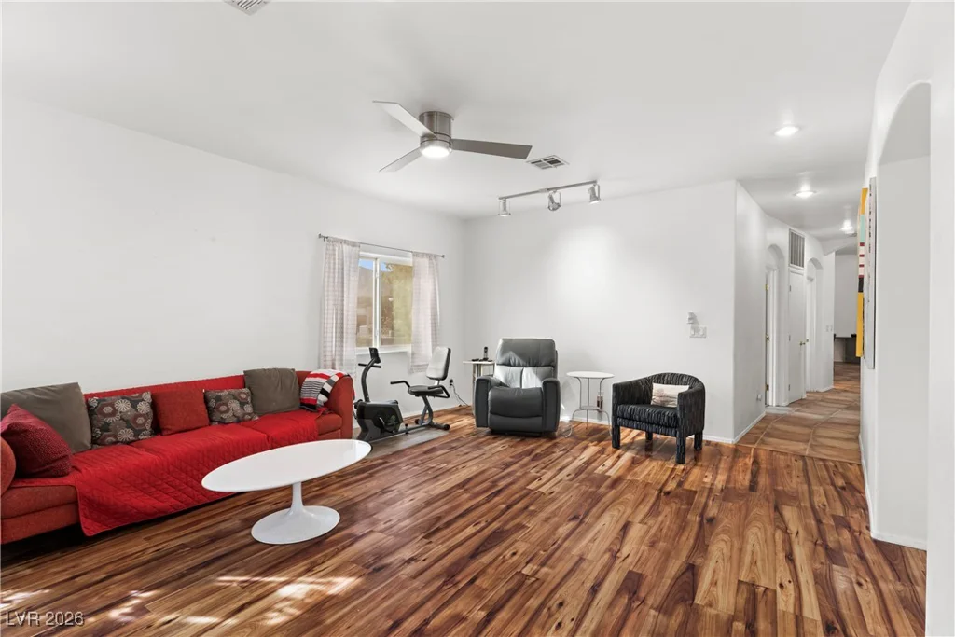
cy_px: 318
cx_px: 478
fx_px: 451
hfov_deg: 93.3
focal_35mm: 17
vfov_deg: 70.5
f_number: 8
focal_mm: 17
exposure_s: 1/10
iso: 400
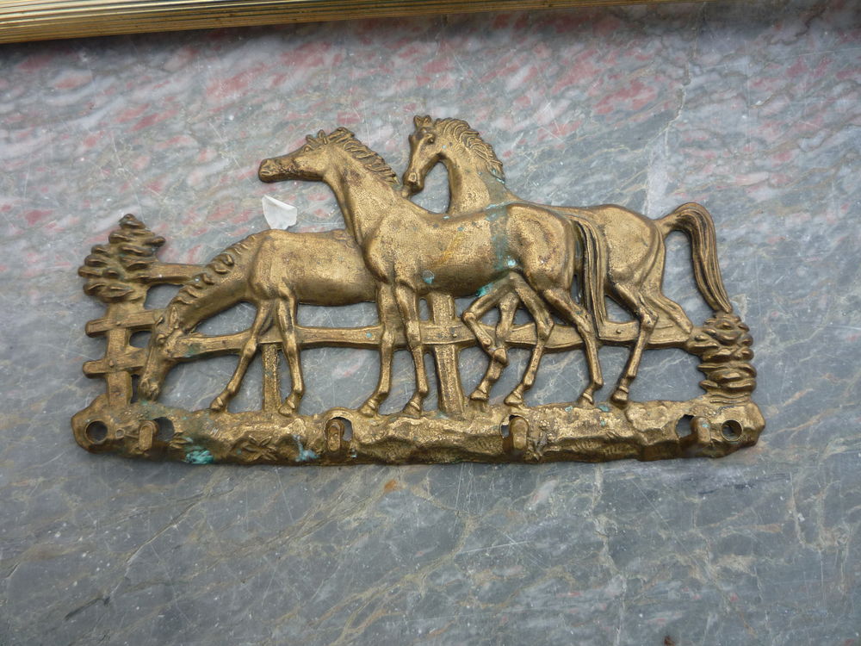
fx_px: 746
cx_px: 430
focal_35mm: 30
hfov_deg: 60.0
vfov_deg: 46.8
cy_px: 323
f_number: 4
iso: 100
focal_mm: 5.2
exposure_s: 1/320
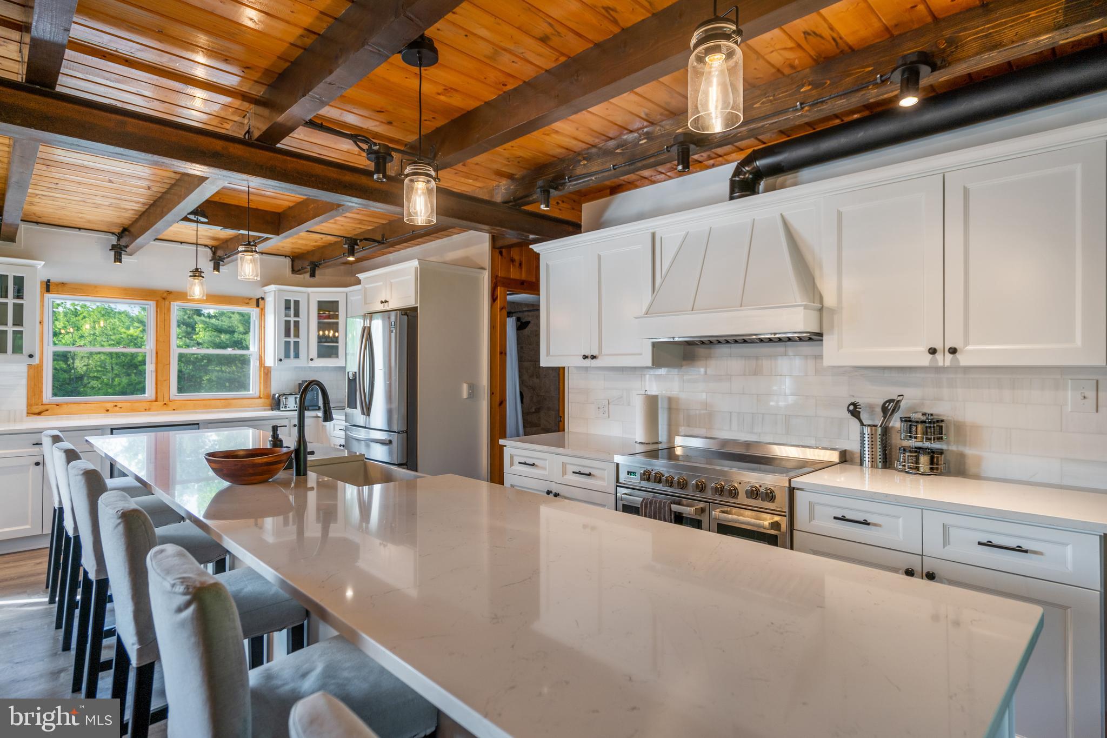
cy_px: 369
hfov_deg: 90.0
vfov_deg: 67.4
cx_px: 554
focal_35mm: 18
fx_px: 553
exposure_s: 1/25
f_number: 4
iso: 100
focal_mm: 18
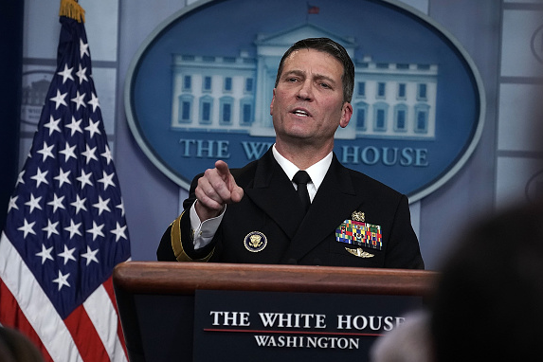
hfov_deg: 9.2
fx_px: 3363
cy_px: 180
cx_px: 281
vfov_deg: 6.2
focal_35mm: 223
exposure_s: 1/800
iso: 3200
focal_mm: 215
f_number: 5.6
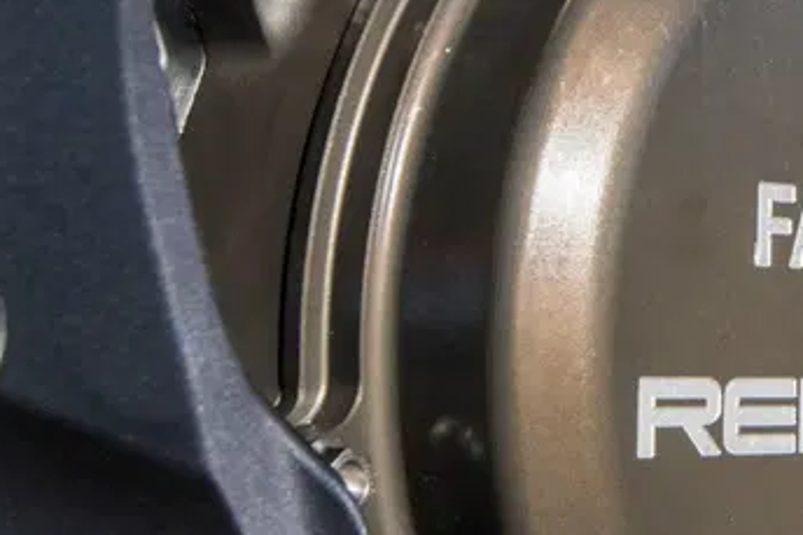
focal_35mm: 136
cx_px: 1025
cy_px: 114
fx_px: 3032
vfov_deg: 10.1
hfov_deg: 14.5
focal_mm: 26
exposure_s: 1/1250
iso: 500
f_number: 10
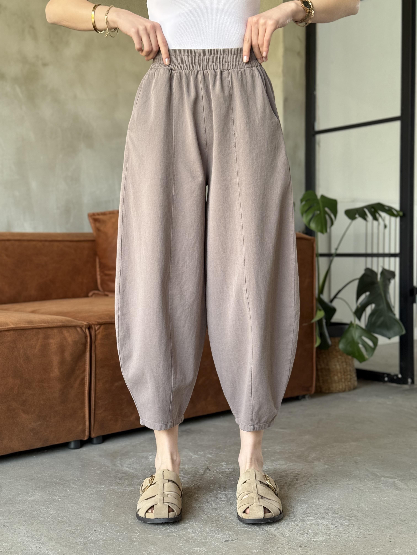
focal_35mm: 48
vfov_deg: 39.7
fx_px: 771
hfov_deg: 30.3
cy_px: 278
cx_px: 208
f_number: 1.78
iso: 200
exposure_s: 1/60
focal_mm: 6.76
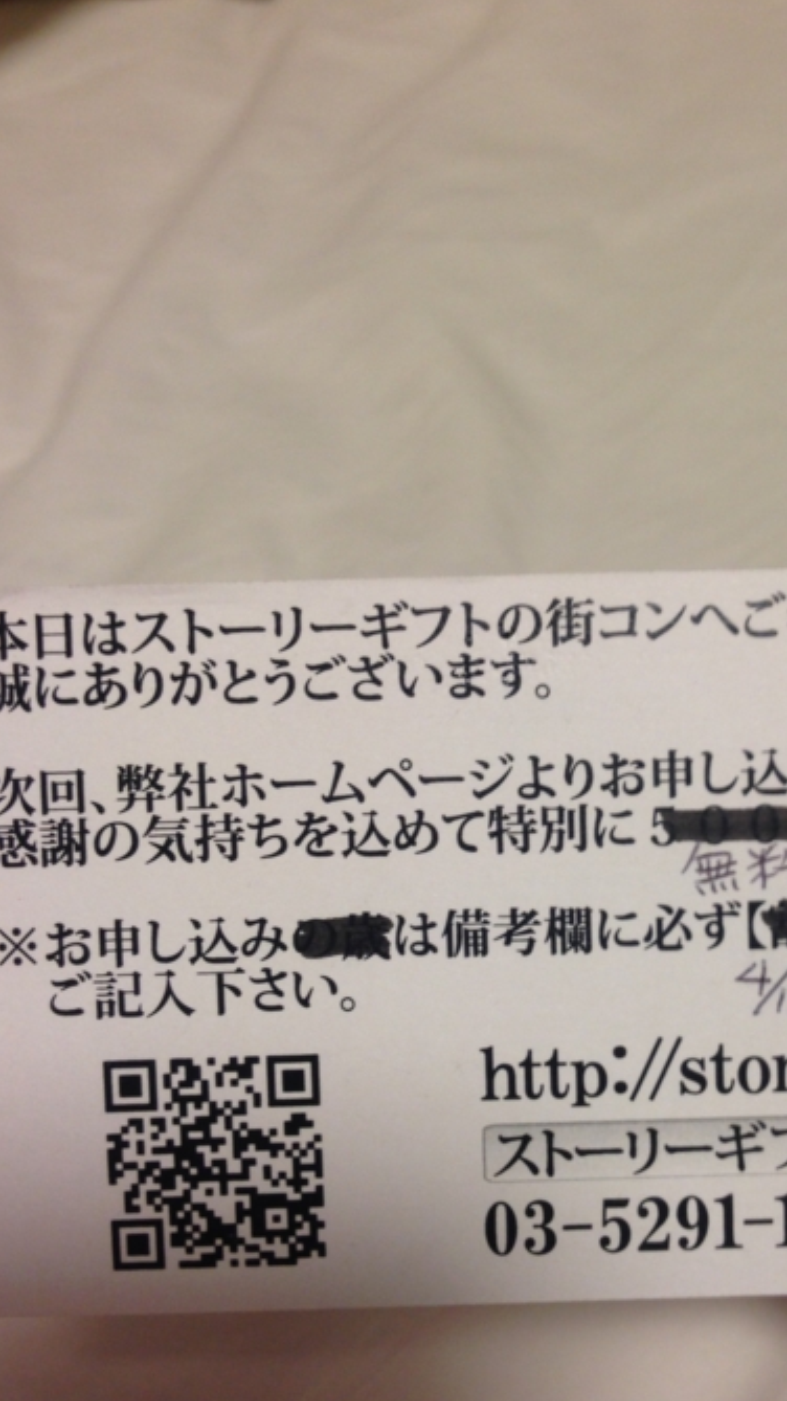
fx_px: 1596
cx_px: 586
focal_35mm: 43
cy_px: 808
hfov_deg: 27.3
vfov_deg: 47.2
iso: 64
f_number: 2.4
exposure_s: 1/20
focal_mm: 4.12
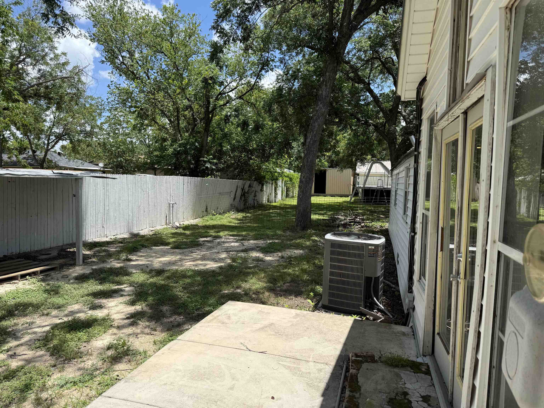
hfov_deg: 71.6
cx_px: 272
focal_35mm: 24
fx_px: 377
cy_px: 204
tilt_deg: -1.0
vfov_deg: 56.8
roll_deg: +0.5
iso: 80
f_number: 1.78
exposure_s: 1/2907
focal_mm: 6.76
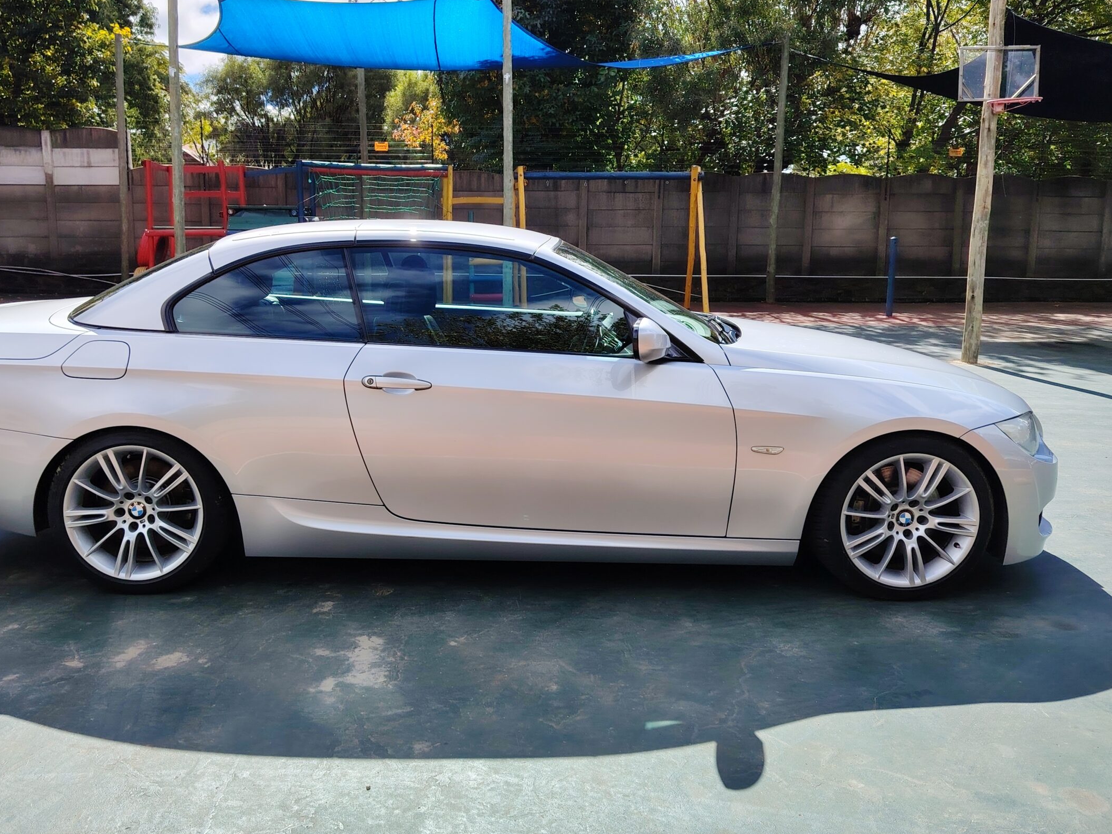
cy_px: 362
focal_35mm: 29
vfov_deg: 48.1
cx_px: 475
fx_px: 932
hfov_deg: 61.4
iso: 100
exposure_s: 1/720
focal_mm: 5.25
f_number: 1.75
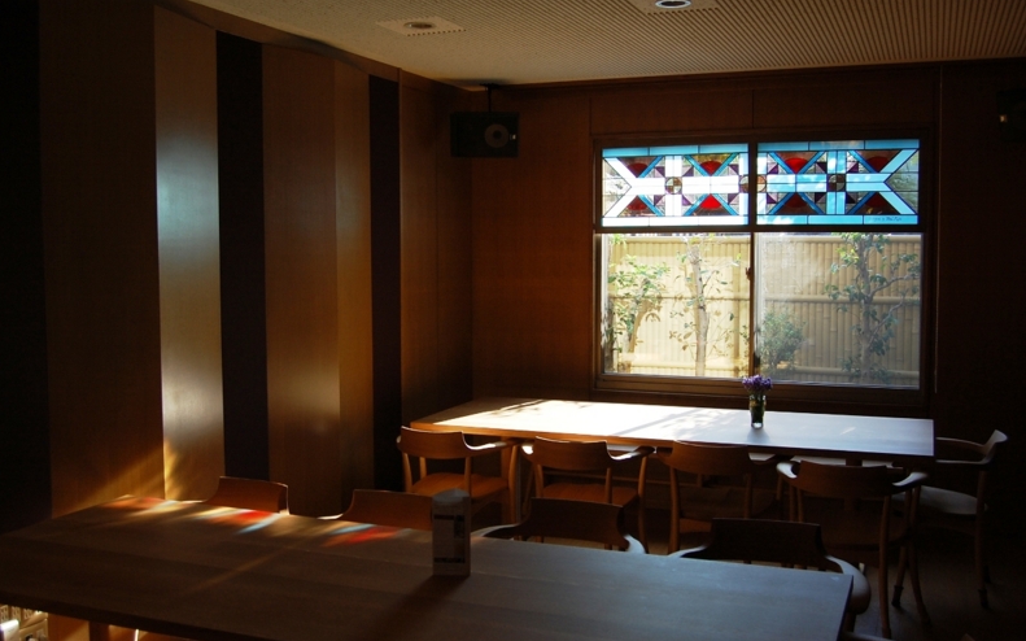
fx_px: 993
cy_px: 305
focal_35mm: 36
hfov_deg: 54.6
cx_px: 518
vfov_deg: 35.8
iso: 200
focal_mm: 23
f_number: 5.6
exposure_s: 1/125
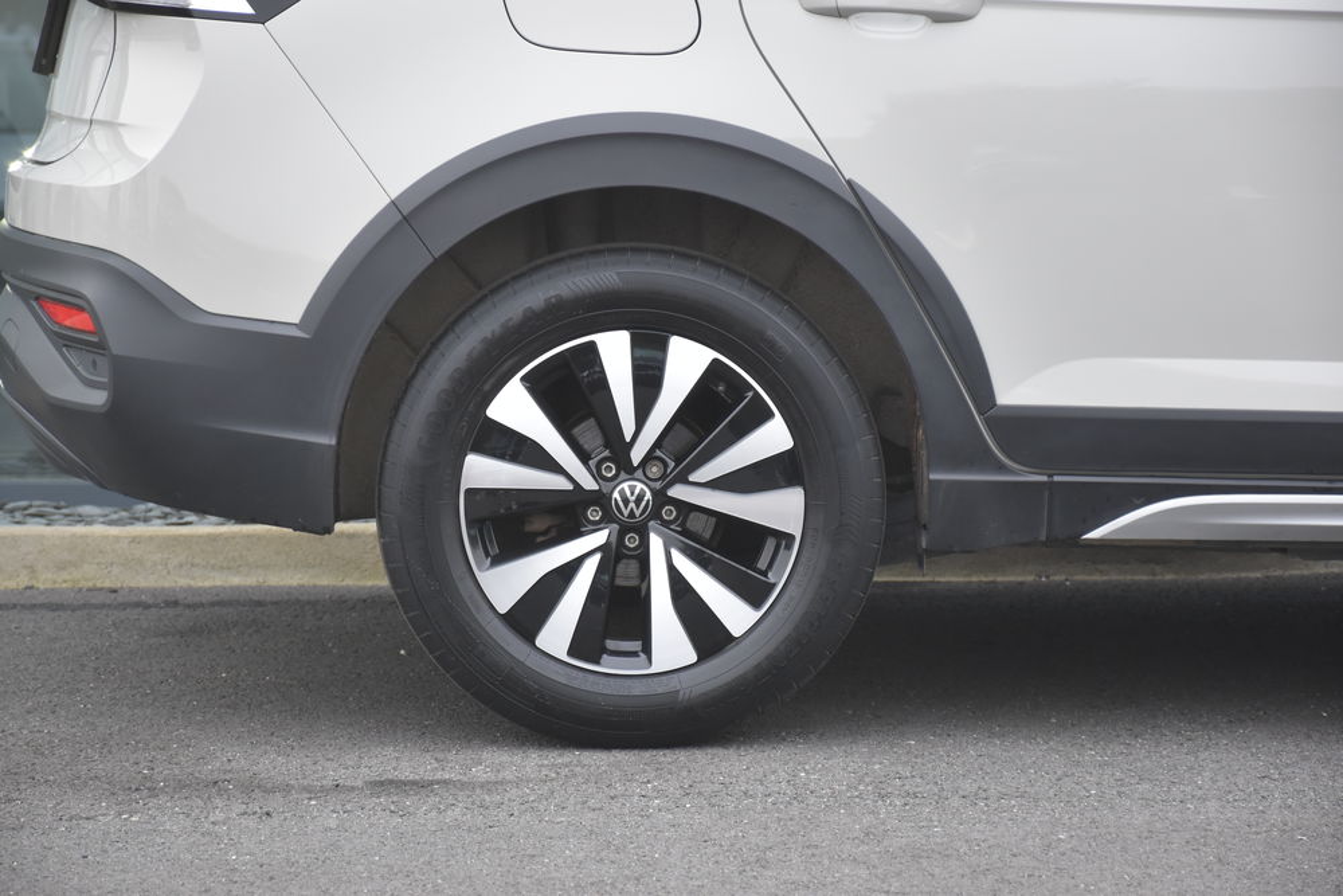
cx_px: 672
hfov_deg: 14.4
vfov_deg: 9.6
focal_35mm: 142
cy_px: 448
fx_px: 5316
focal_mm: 95
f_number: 5.3
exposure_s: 1/200
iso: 800
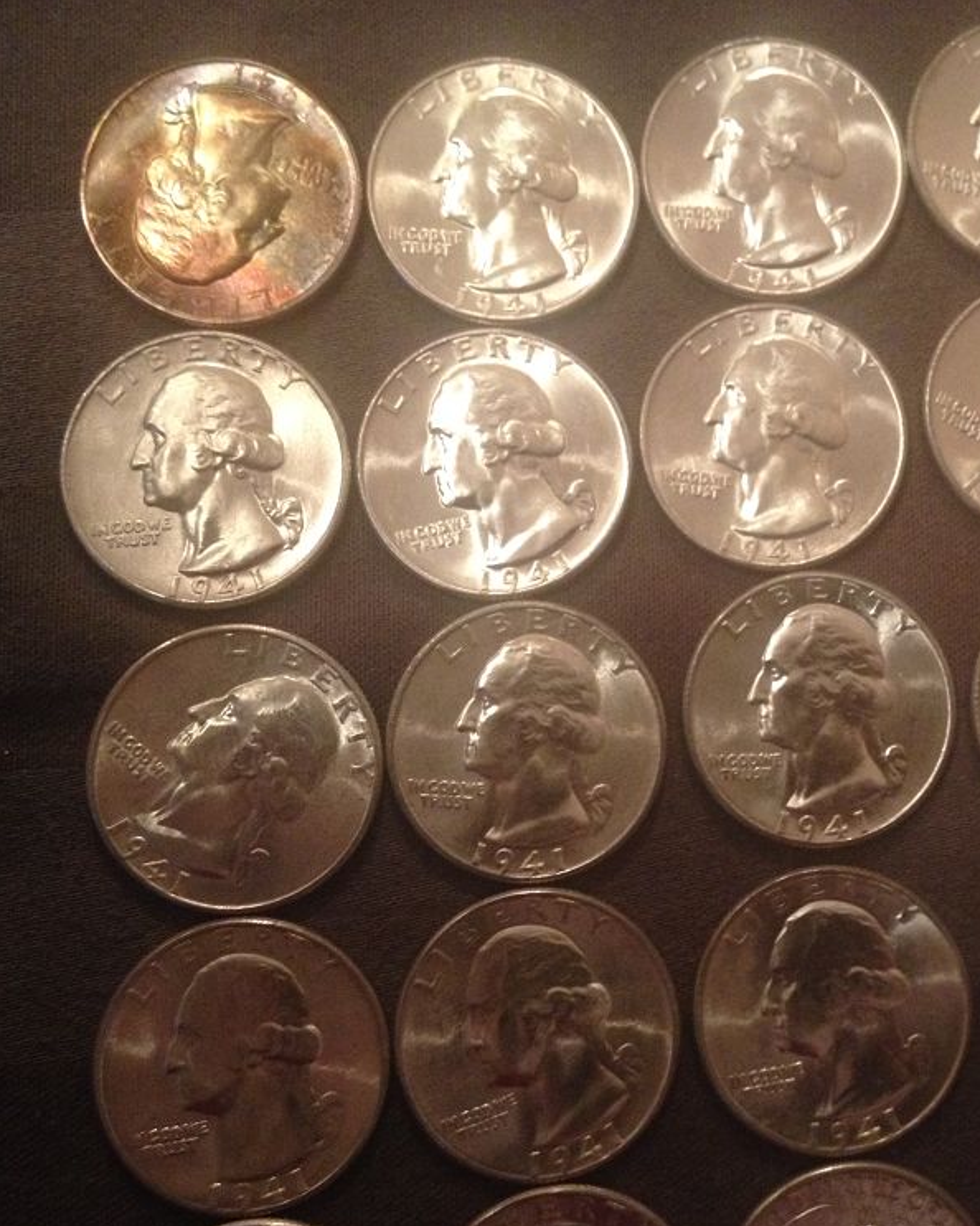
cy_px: 614
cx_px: 634
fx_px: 1668
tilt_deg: -84.1
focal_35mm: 46
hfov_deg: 32.5
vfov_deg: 40.3
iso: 320
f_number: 2.4
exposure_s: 1/20
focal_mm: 4.28
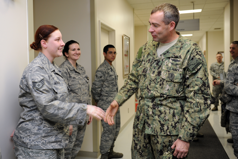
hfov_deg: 60.3
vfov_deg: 42.3
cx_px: 119
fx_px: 205
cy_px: 80
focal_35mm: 31
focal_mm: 31
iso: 640
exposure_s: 1/60
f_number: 2.8
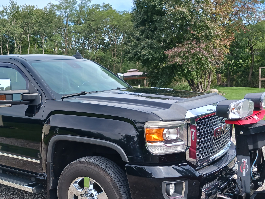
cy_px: 124
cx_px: 69
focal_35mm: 42
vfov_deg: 34.2
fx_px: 322
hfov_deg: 43.5
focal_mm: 4
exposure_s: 1/191
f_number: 1.8
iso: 20
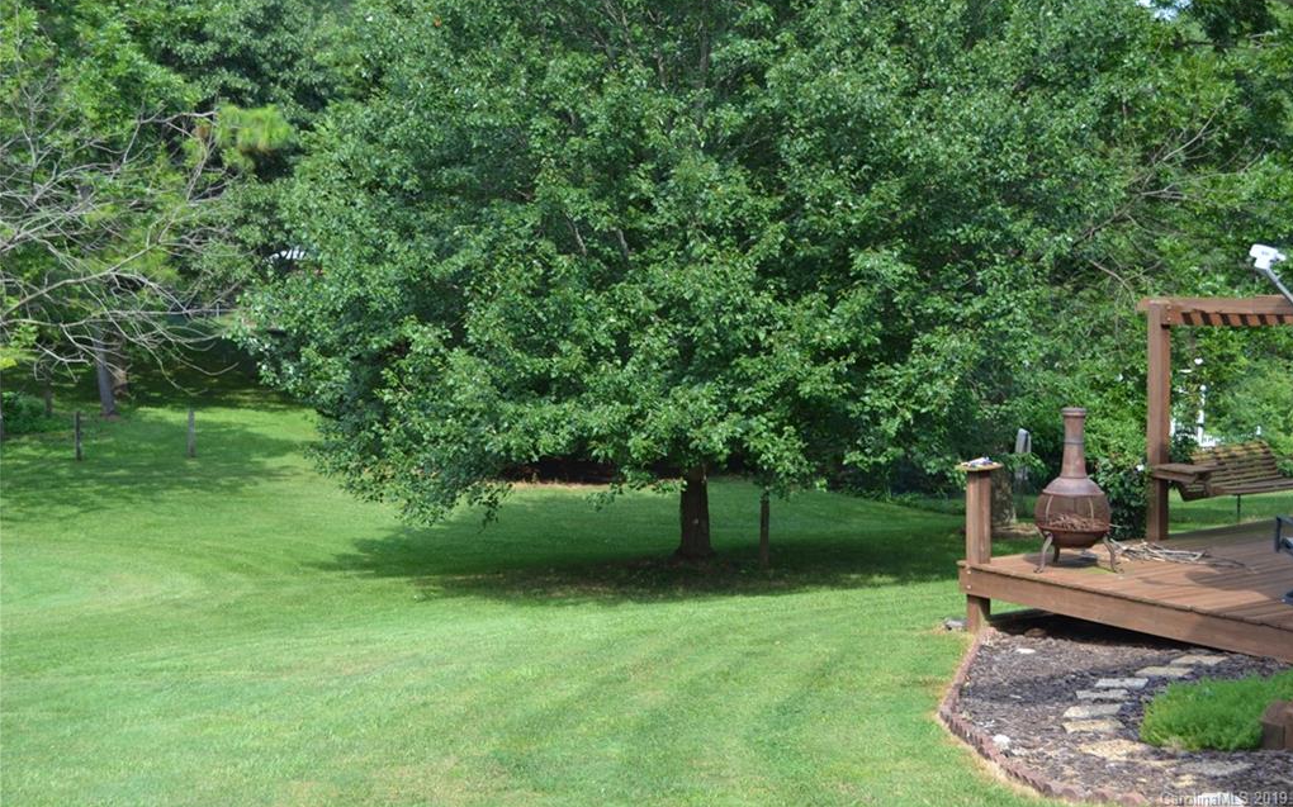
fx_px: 1568
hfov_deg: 44.8
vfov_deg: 28.9
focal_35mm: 45
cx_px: 648
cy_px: 378
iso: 100
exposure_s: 1/160
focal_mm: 29
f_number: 6.3
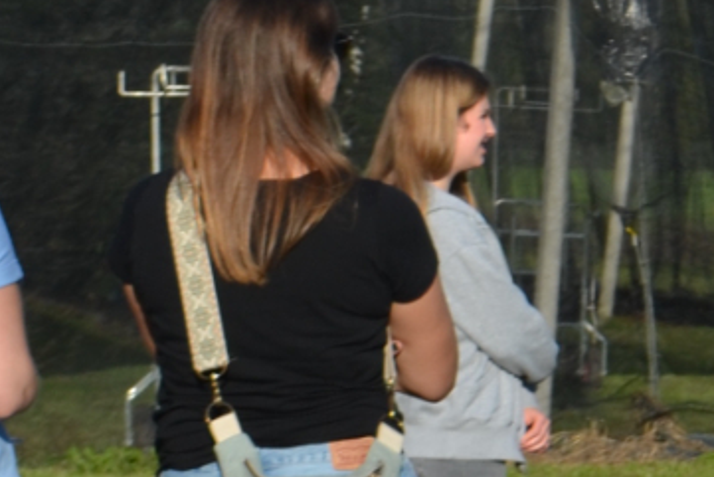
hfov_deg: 7.7
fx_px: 5059
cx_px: 1511
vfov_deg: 5.4
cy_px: 221
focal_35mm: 255
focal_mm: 30
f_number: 8
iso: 100
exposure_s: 1/250
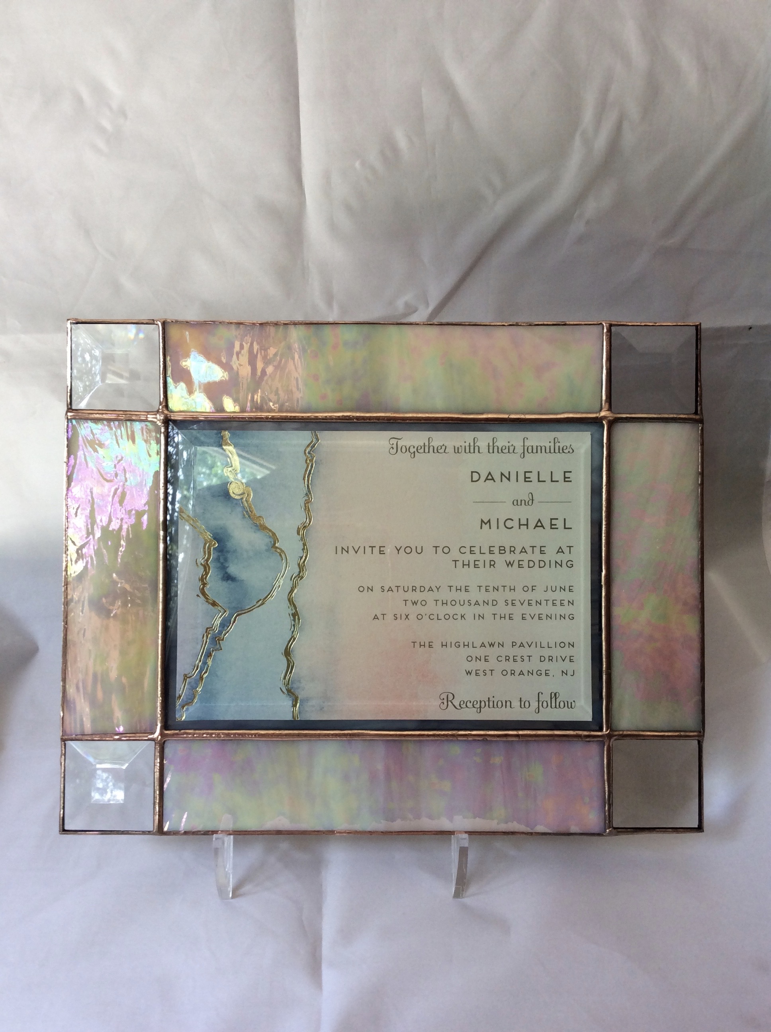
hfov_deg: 44.1
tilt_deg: -30.1
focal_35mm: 32
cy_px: 516
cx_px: 386
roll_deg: +1.9
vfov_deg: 56.9
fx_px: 953
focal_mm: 3.3
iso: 32
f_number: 2.4
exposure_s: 1/24
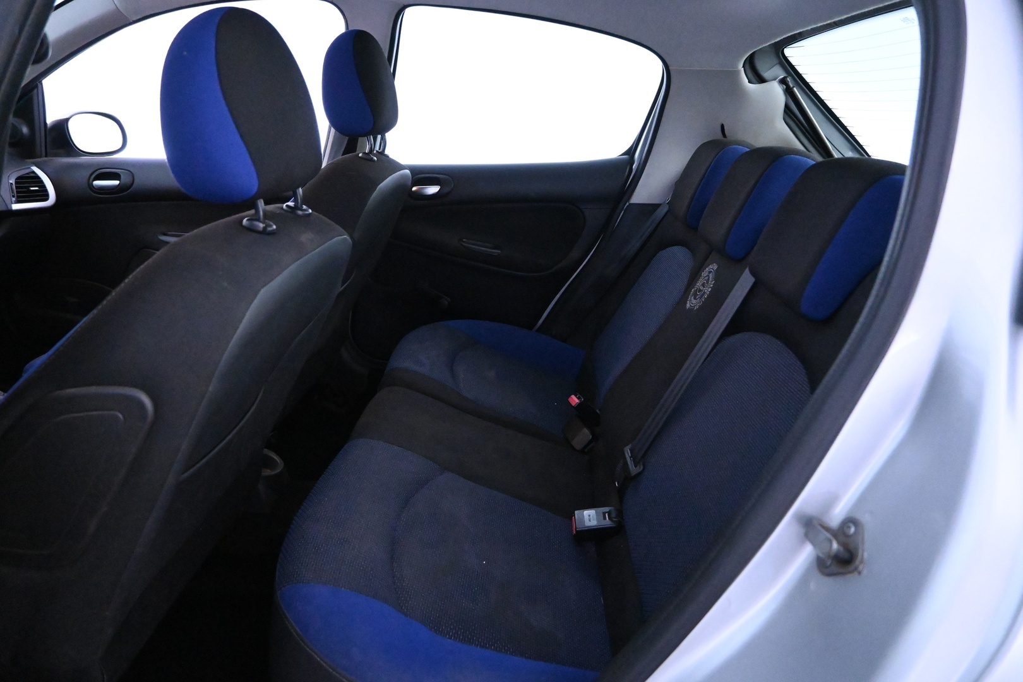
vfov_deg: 53.1
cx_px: 512
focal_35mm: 24
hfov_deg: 73.7
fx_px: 682
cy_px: 341
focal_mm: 16
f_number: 3.5
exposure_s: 1/100
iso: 10000
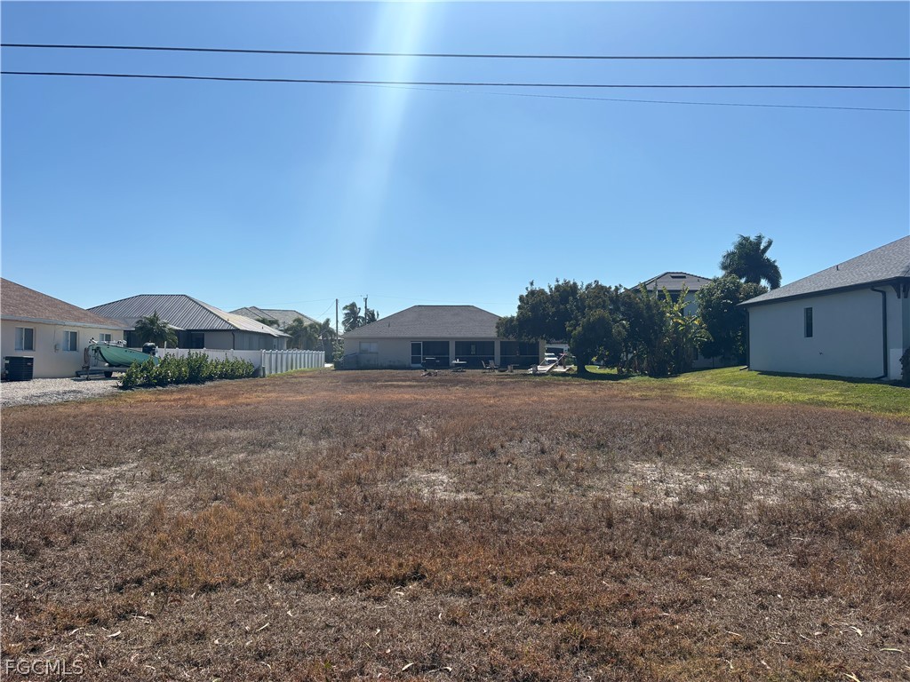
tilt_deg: +1.2
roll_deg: +0.5
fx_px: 683
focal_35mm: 26
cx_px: 455
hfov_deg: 67.3
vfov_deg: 53.1
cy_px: 341
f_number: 1.6
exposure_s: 1/6993
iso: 50
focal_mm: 5.96
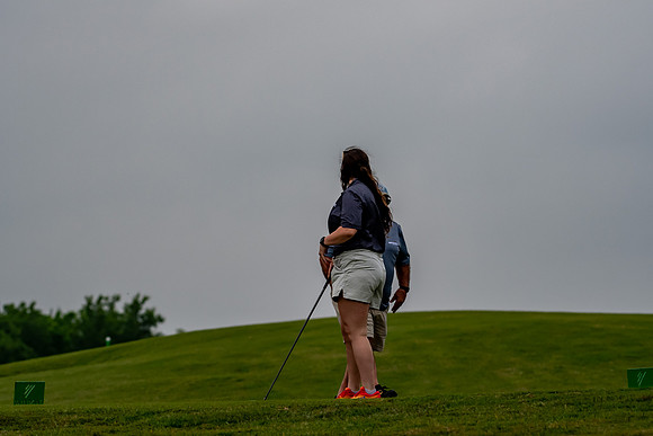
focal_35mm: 300
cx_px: 326
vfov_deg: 4.6
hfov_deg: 6.9
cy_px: 218
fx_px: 5443
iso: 450
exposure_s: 1/2000
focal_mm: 200
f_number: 5.6
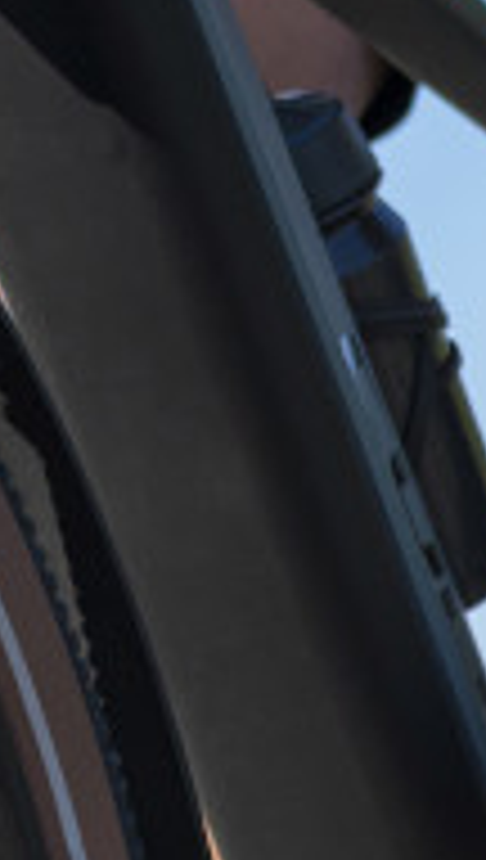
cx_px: 94
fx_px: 7873
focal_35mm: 345
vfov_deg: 6.2
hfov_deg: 3.5
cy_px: -225
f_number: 4
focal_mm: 70
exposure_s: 1/2000
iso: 200
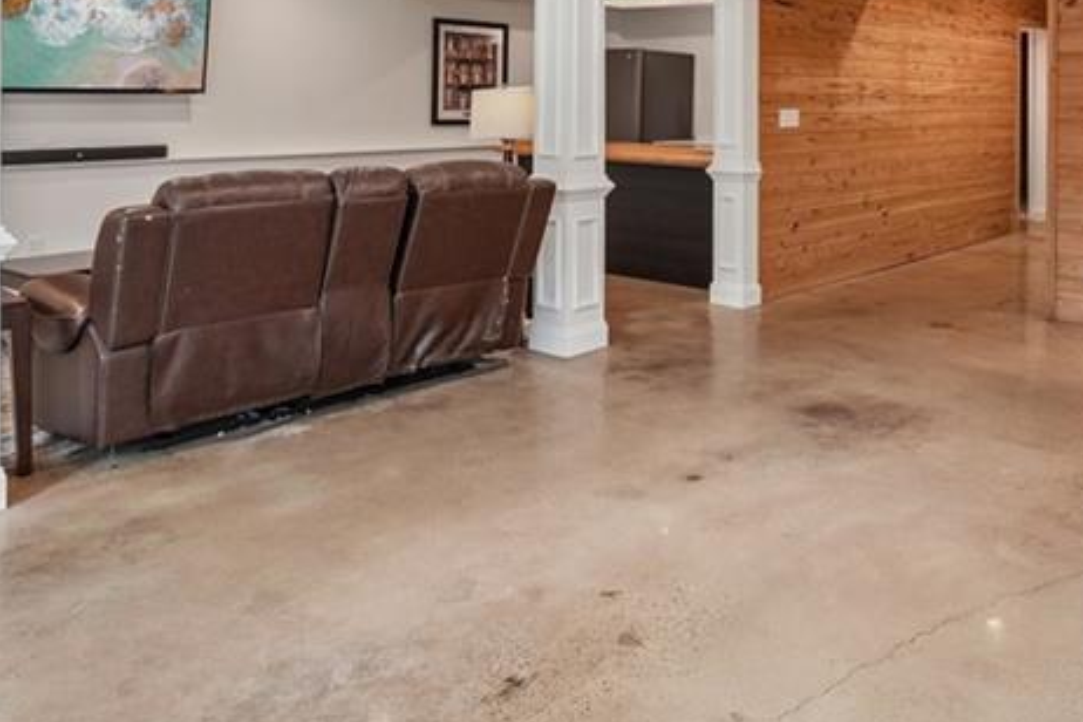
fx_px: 933
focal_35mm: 31
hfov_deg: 57.9
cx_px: 781
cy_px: 107
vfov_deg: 39.9
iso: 320
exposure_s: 1/30
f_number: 8
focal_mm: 14
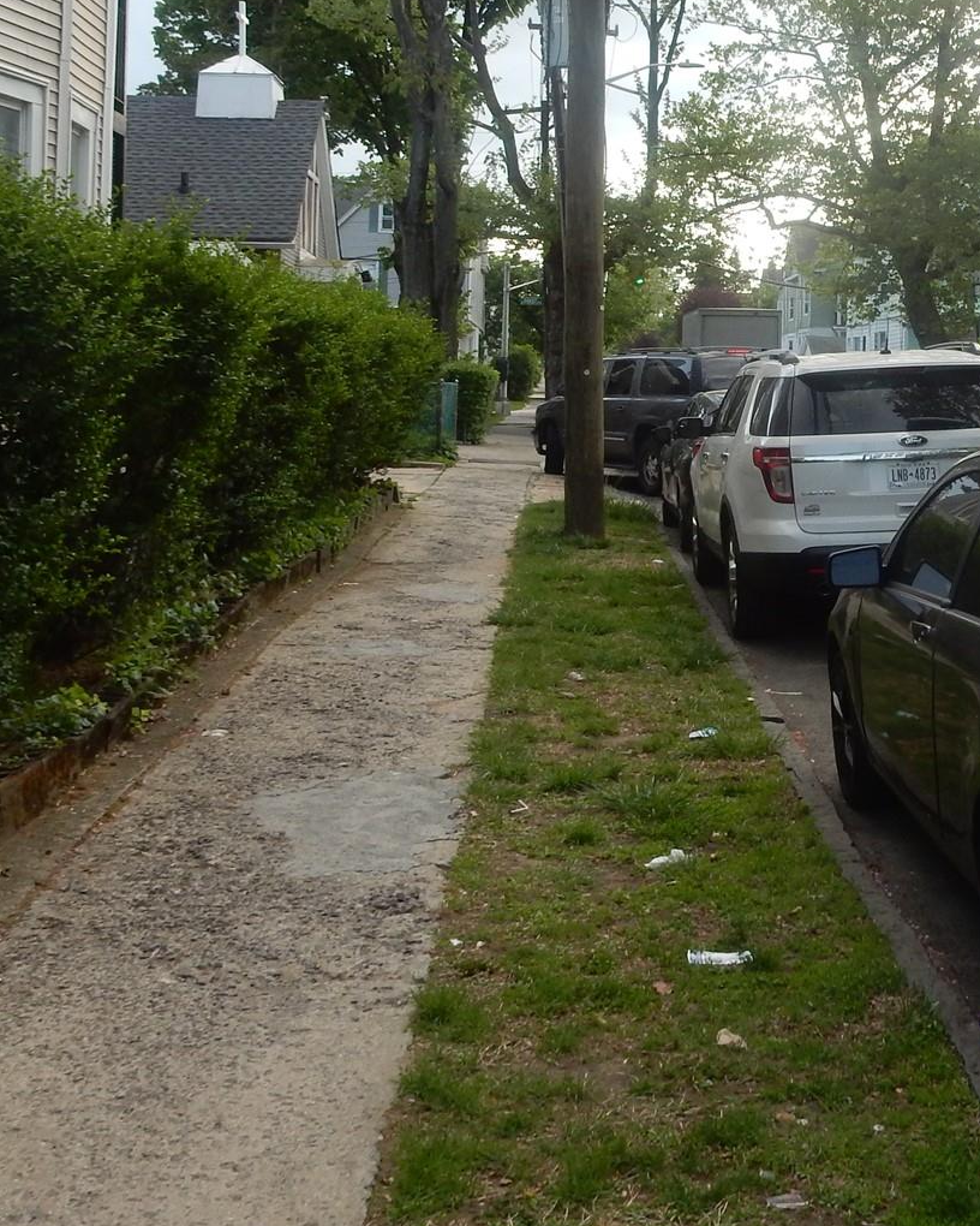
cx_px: 766
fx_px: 1777
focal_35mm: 49
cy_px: 371
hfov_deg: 30.2
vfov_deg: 37.5
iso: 125
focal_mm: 4.5
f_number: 4.2
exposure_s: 1/250
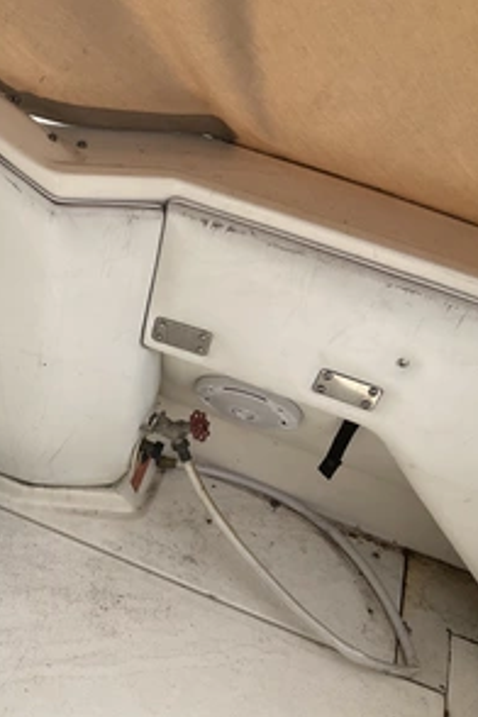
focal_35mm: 41
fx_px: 817
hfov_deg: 31.1
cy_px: 361
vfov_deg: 47.4
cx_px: 44
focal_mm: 3
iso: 25
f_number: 1.8
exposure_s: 1/1577
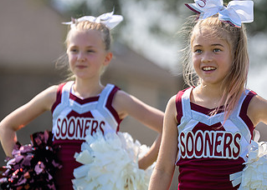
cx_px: 232
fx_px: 3481
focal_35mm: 459
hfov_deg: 4.4
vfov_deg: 3.1
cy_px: 103
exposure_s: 1/1600
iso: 125
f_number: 2.8
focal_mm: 182
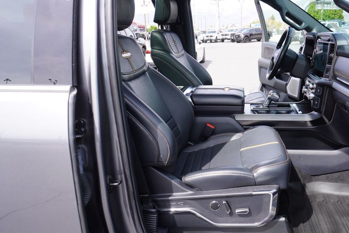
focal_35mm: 32
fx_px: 310
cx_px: 226
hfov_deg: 57.7
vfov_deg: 41.1
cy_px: 107
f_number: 6.3
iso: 100
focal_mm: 16
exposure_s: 1/100
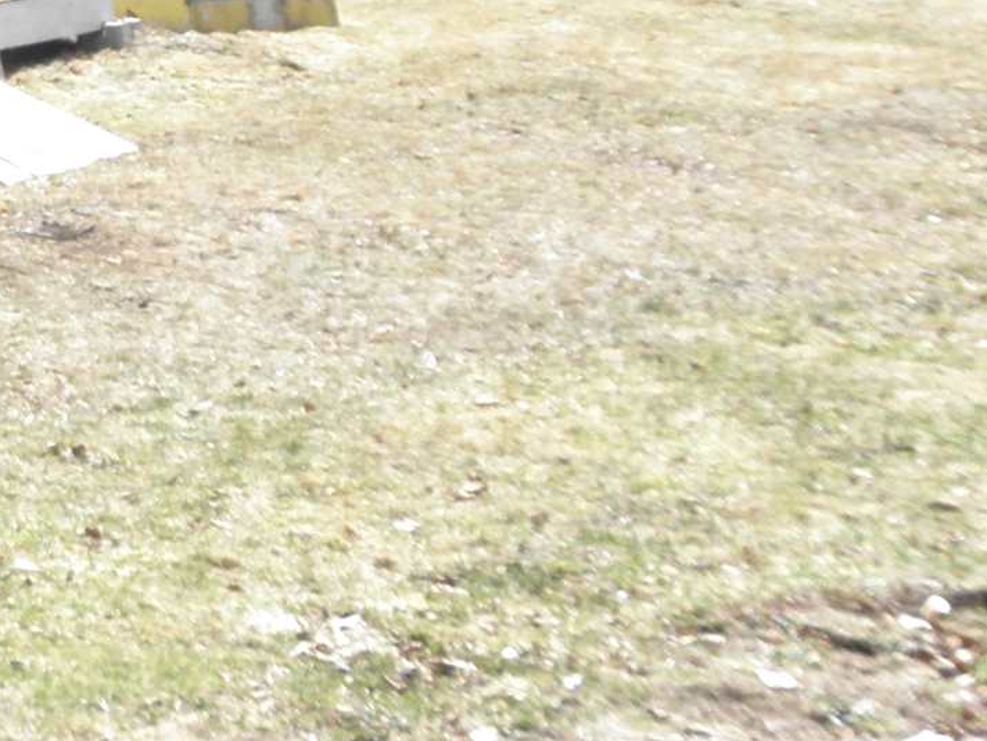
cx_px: -390
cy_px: -290
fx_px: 3365
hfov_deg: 15.6
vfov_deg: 12.1
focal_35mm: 118
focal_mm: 7.31
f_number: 5.6
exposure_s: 1/100
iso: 64
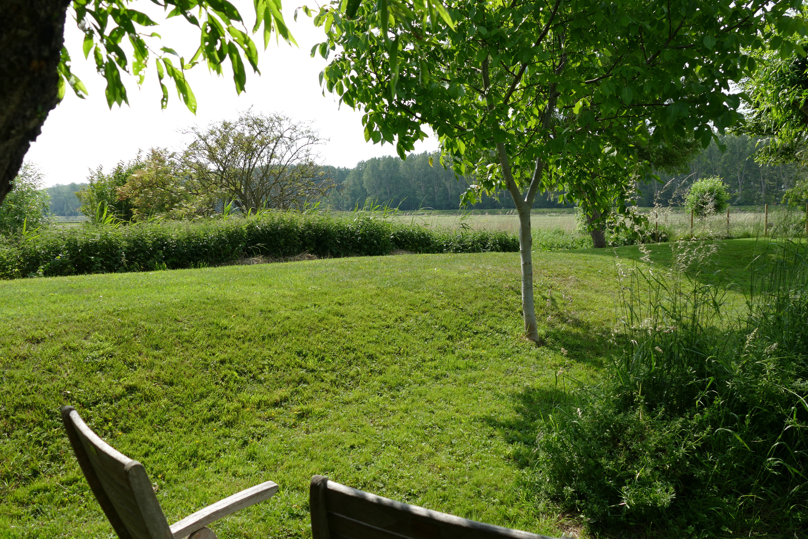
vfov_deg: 43.6
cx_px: 404
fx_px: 673
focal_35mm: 30
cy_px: 270
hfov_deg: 61.9
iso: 125
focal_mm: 10.85
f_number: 3
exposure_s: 1/1600
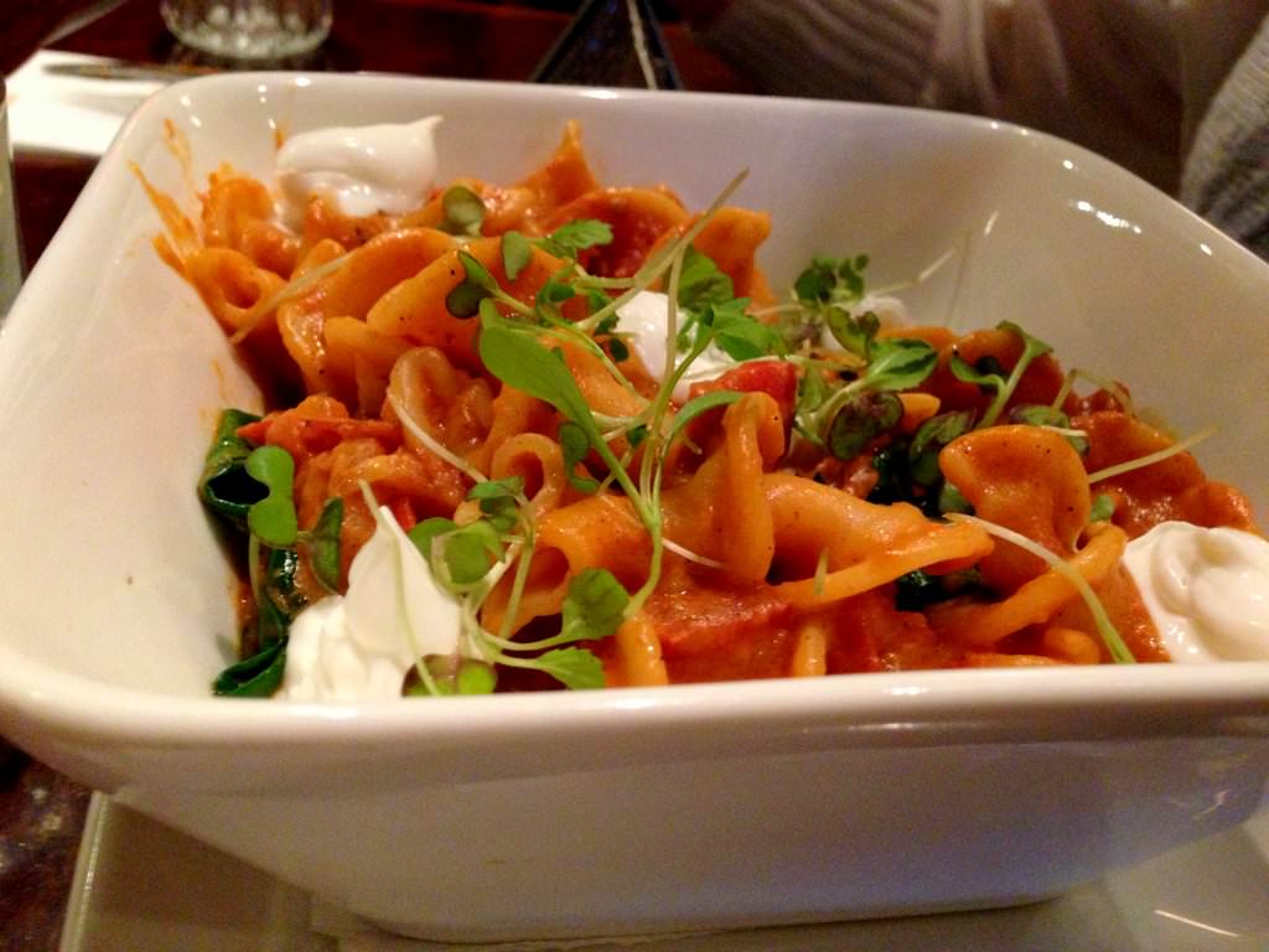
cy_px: 476
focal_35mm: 33
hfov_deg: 55.4
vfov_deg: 42.9
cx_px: 634
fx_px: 1210
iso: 500
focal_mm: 4.13
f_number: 2.4
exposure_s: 1/15
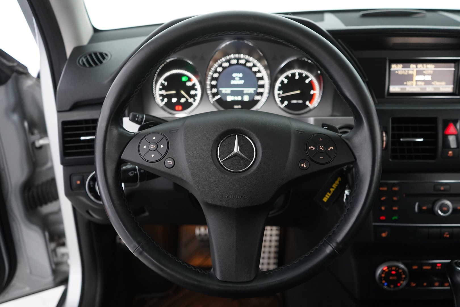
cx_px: 230
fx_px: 396
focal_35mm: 31
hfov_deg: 60.3
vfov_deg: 42.3
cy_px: 154
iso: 4000
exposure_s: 1/40
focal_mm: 31
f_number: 4
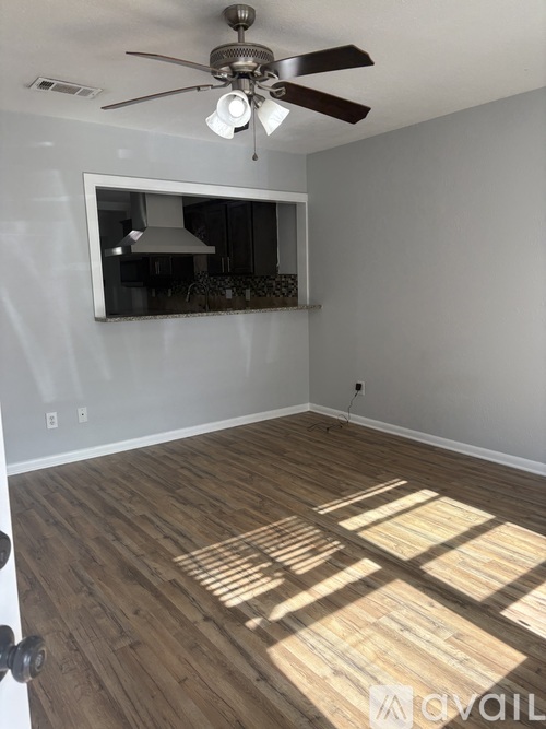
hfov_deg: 53.0
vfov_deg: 67.3
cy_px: 364
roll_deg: +1.5
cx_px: 273
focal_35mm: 26
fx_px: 547
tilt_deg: -7.5
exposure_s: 1/323
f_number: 1.6
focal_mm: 5.96
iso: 64
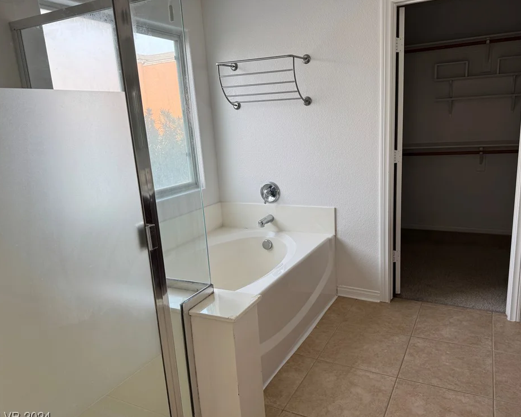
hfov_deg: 65.9
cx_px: 283
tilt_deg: -14.9
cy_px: 212
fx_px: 401
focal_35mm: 26
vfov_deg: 54.9
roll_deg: +3.5
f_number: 1.78
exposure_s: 1/167
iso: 64
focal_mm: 6.76
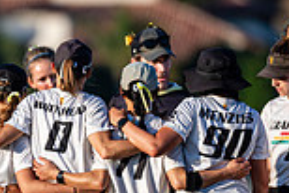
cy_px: 123
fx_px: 9072
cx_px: 45
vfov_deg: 1.2
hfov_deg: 1.8
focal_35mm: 1129
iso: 100
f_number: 3.2
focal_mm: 300
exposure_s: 1/1250
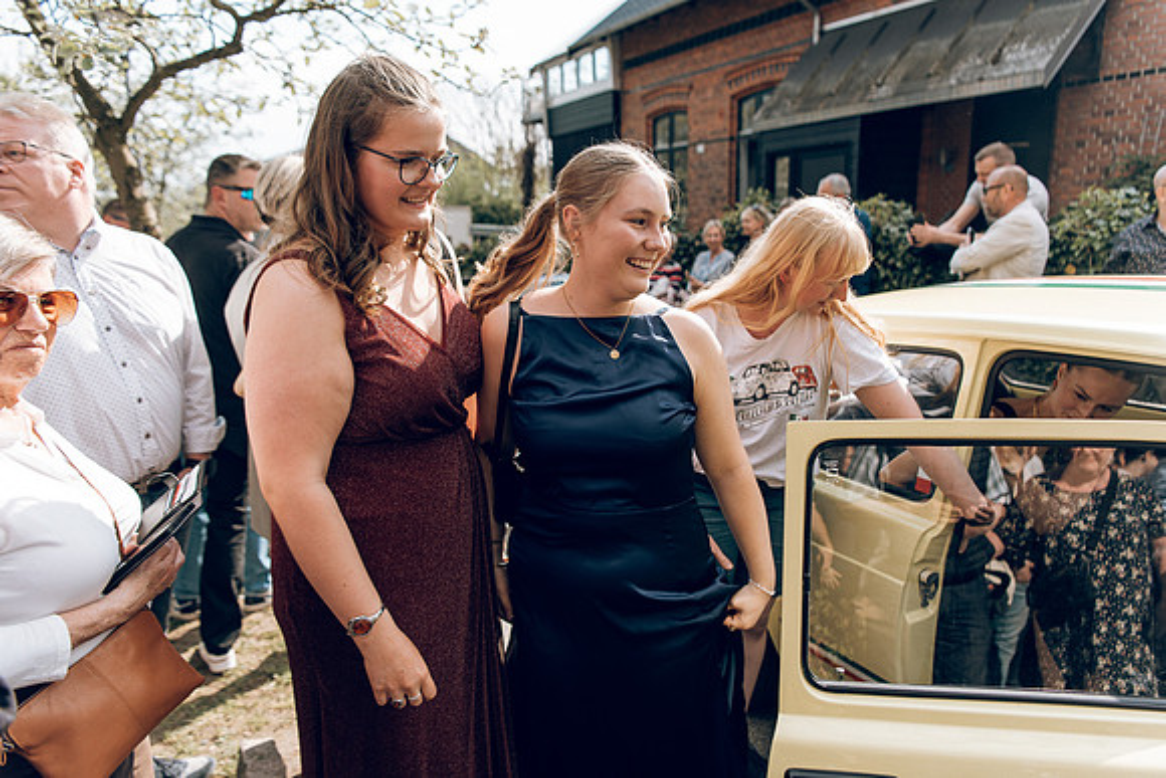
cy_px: 389
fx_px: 777
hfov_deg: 73.7
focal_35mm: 24
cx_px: 583
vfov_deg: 53.2
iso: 100
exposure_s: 1/1000
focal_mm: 24
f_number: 2.8
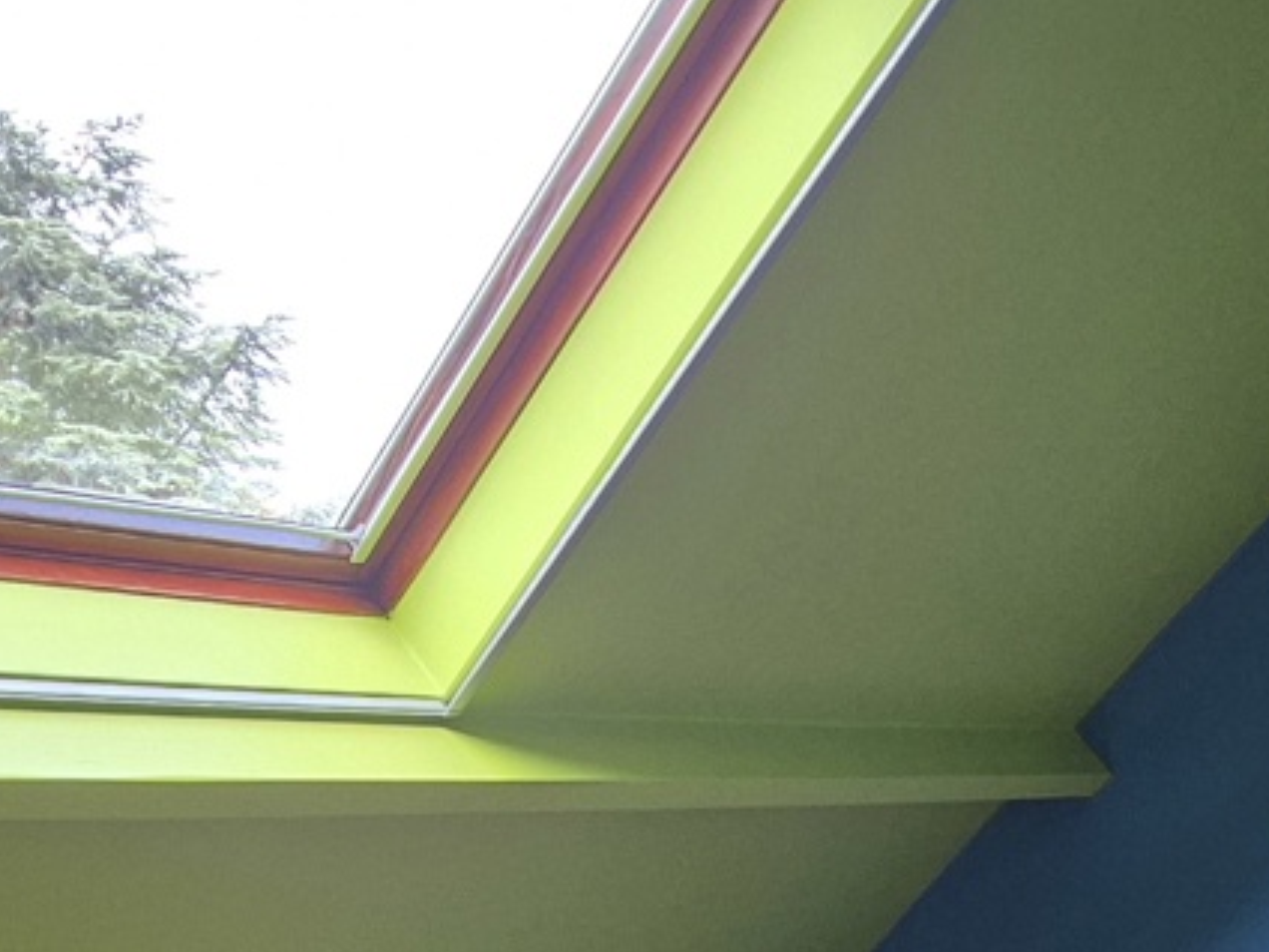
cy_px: 1168
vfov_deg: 26.2
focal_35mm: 49
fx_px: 1796
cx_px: 787
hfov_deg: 38.7
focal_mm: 2.2
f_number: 2.2
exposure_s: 1/50
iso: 100
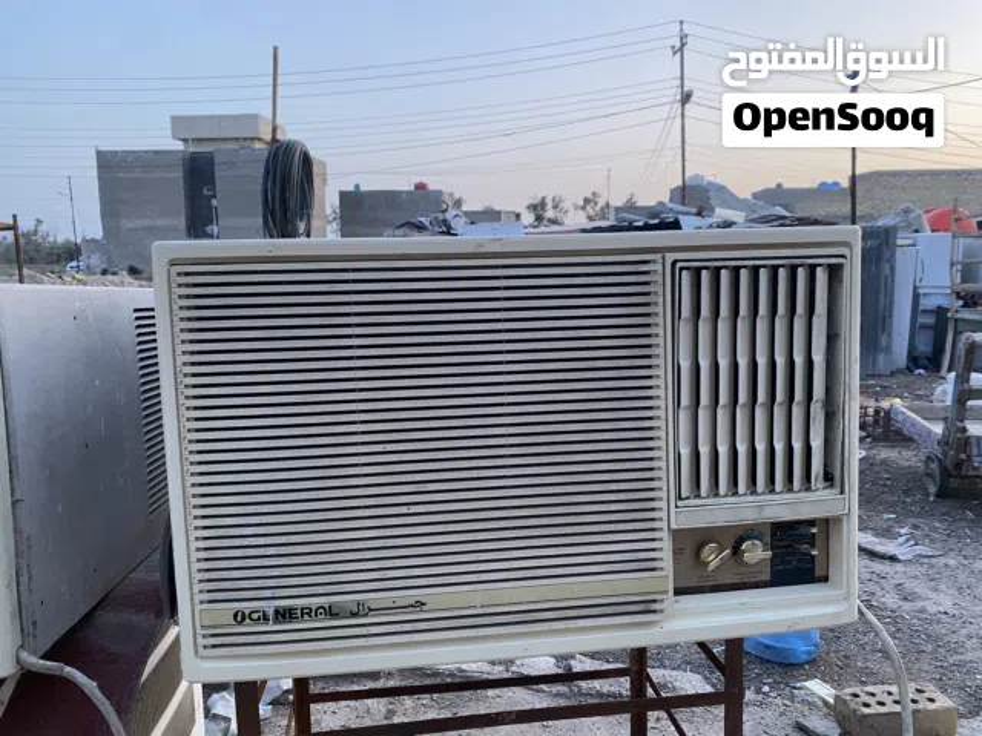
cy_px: 368
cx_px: 491
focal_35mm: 26
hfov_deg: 67.3
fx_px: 738
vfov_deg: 53.1
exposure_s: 1/64
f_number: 1.8
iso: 125
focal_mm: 4.25
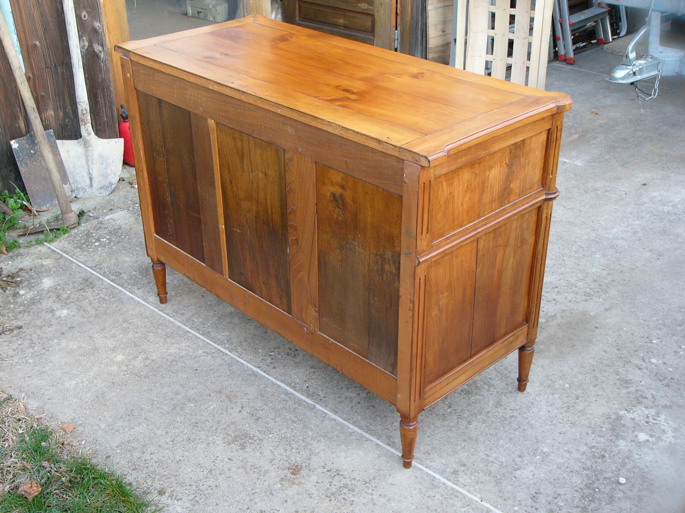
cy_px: 256
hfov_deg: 42.1
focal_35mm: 45
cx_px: 342
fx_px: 890
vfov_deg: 32.2
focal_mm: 7.5
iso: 150
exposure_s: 1/60
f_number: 2.8
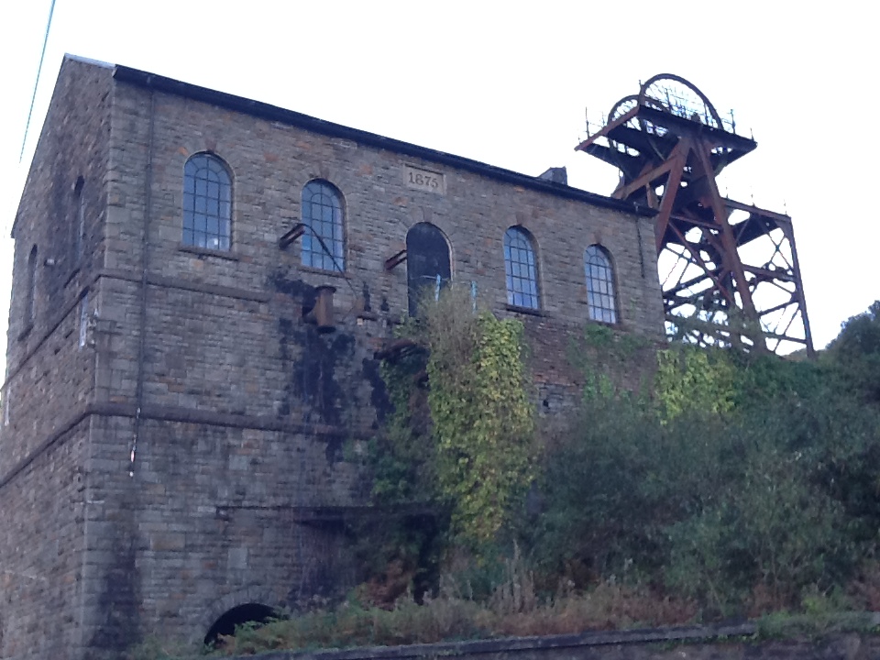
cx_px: 440
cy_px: 330
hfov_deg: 42.9
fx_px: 1119
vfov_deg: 32.9
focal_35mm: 44
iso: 50
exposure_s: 1/120
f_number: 2.4
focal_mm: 2.03
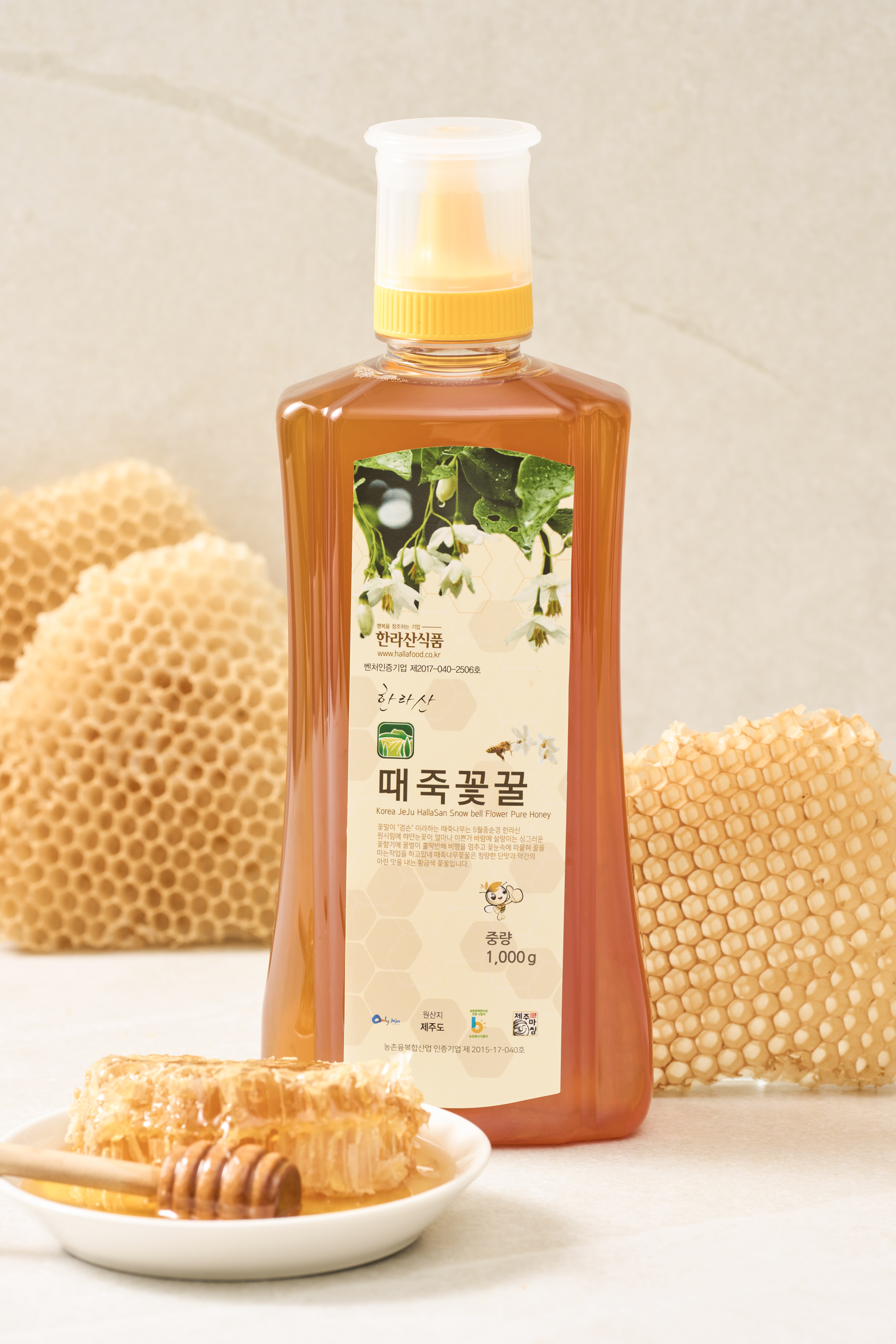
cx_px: 448
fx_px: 7466
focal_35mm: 200
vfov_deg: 10.3
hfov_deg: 6.9
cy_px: 672
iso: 200
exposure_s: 1/125
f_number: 11
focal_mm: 200
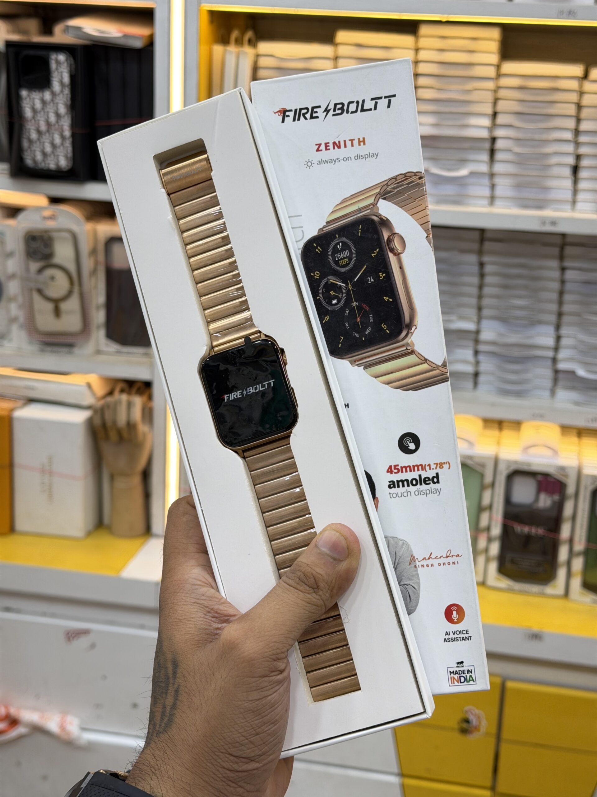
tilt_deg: -15.5
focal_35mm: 48
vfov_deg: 39.7
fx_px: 1104
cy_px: 398
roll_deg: -2.7
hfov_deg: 30.3
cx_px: 298
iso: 50
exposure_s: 1/121
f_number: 1.78
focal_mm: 6.76
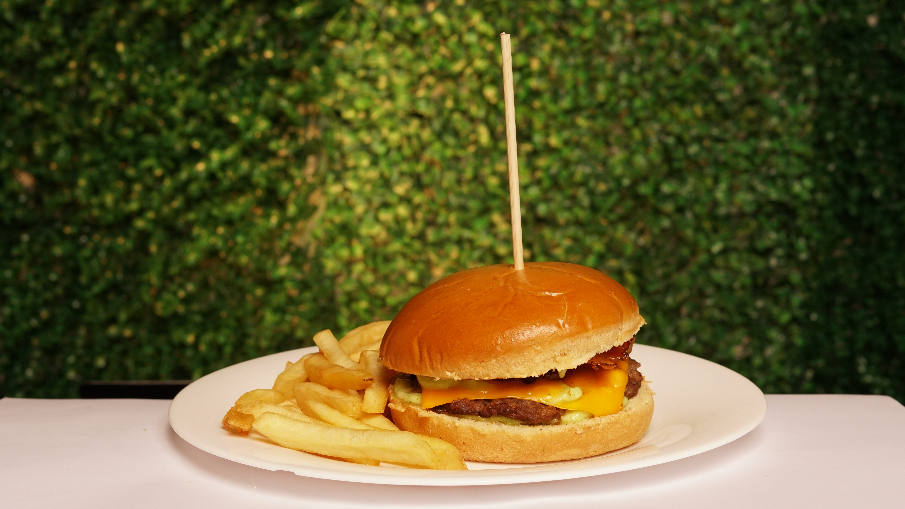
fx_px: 1896
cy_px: 270
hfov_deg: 26.9
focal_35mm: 79
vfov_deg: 15.3
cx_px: 453
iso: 500
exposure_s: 1/125
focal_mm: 50
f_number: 8
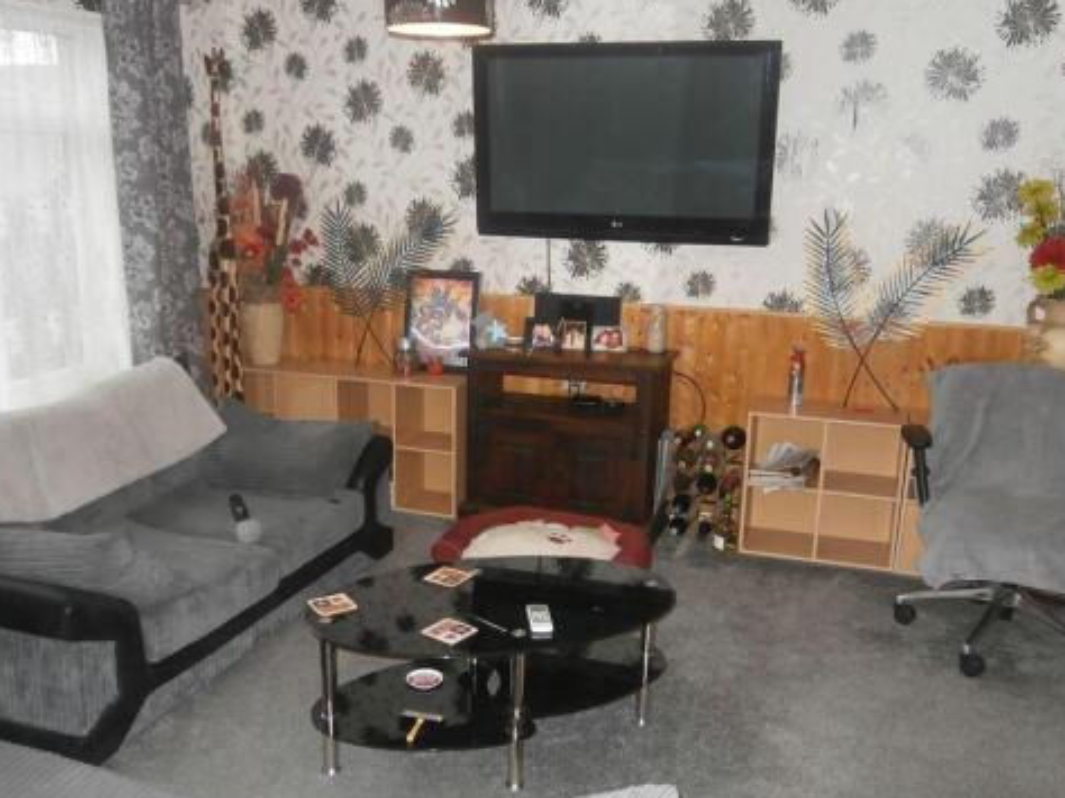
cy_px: 412
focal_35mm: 32
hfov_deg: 56.8
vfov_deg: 44.1
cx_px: 486
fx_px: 984
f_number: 2.8
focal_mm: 4.7
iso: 200
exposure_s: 1/30
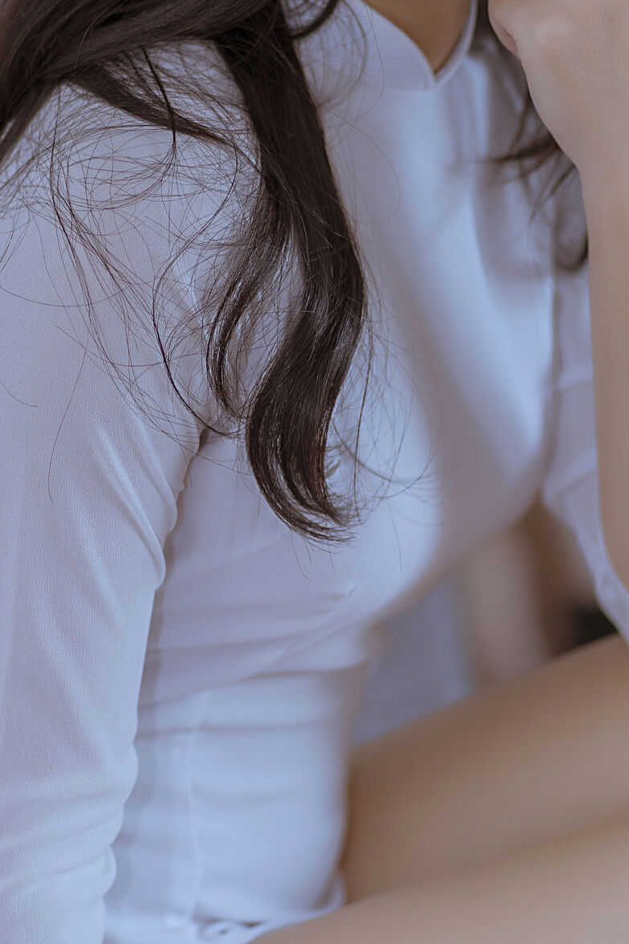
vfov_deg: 10.5
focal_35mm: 196
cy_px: 422
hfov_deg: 7.0
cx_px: 286
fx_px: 5135
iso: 500
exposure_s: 1/80
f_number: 1.8
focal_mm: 85
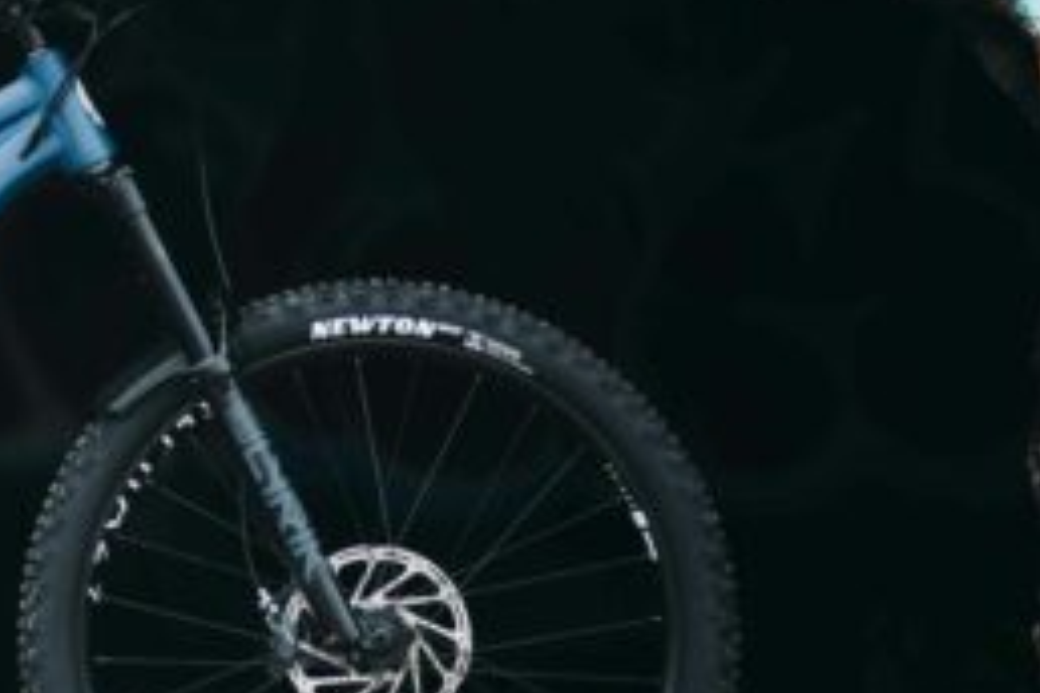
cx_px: -242
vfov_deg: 4.1
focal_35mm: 337
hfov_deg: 6.1
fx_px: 9735
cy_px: -135
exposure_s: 1/125
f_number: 1.8
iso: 1000
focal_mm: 85
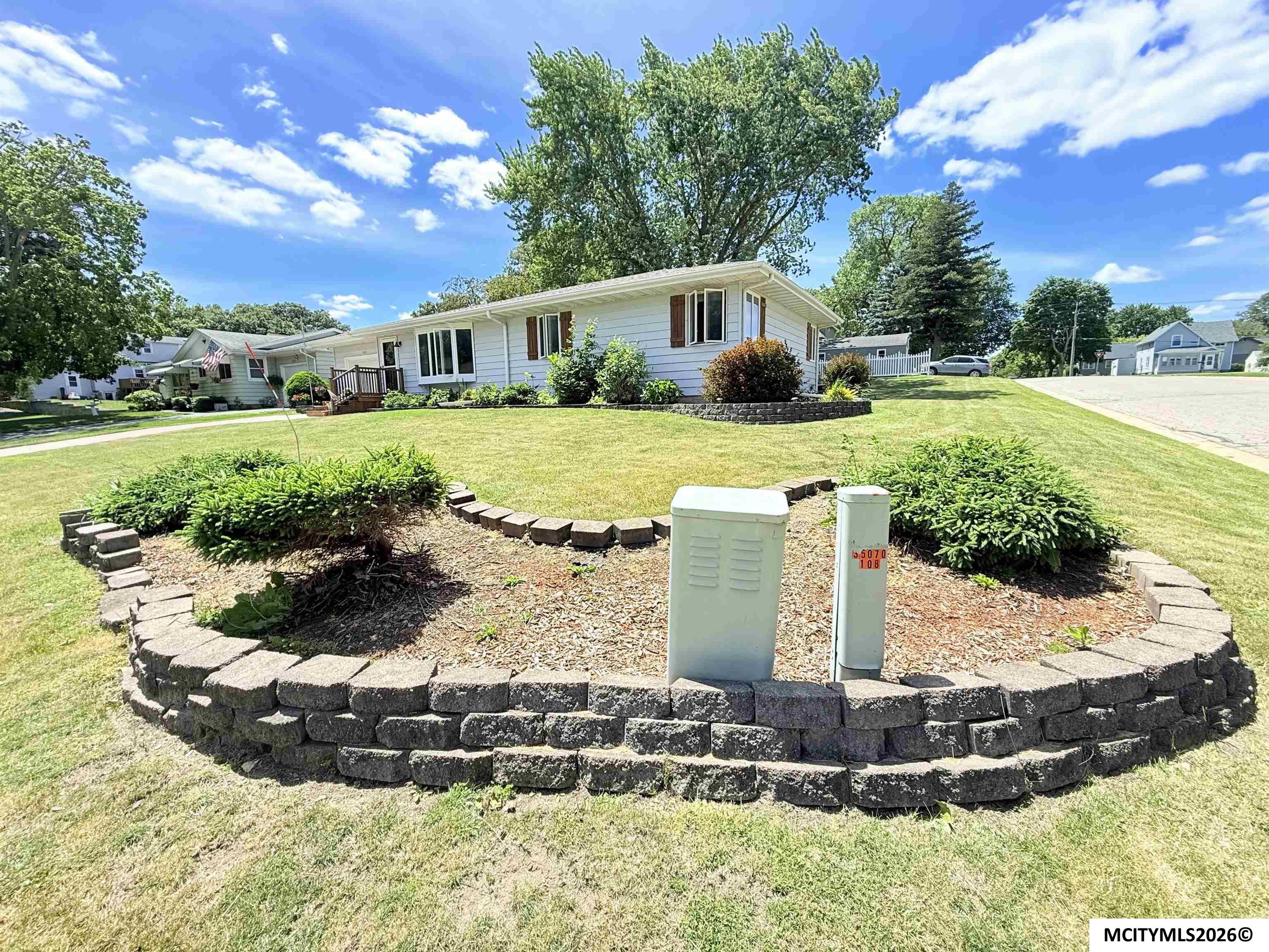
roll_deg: +0.9
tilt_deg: -8.6
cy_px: 476
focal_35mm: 14
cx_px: 634
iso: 64
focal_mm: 2.22
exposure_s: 1/751
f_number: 2.2
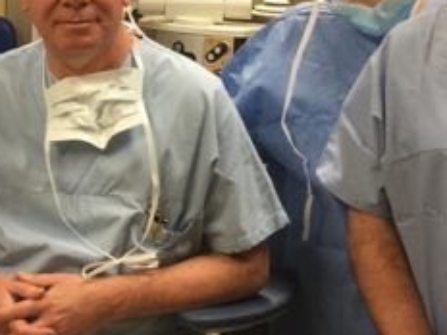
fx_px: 1240
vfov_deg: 14.9
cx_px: -12
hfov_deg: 19.8
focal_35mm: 96
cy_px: -52
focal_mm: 4.15
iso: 80
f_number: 2.2
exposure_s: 1/33
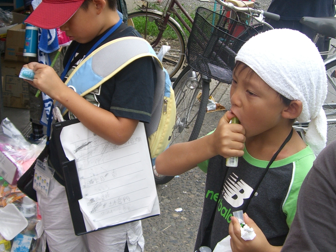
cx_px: 164
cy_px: 93
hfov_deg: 32.2
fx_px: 582
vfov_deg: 24.3
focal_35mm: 60
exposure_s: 1/320
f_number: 2.7
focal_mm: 6.2
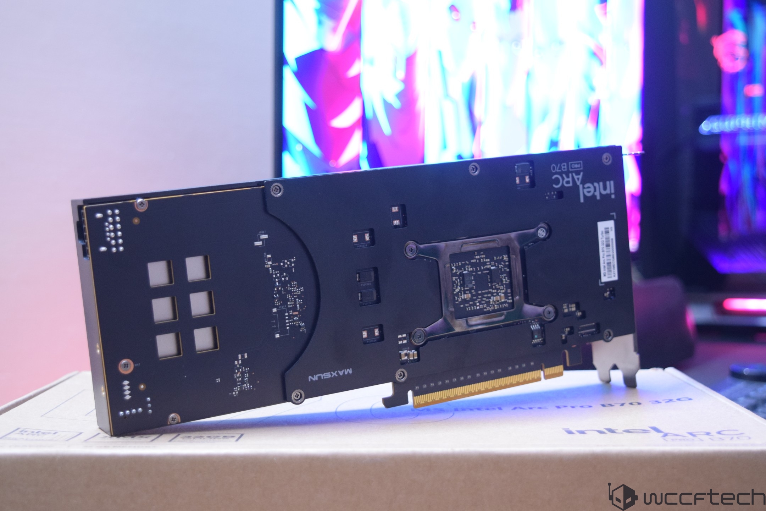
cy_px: 256
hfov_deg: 37.9
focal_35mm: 52
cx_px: 383
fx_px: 1117
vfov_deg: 25.8
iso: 1600
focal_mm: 35
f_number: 5
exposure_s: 1/10
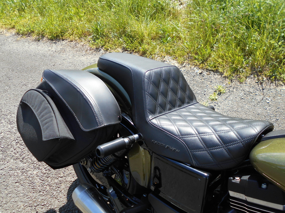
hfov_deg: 54.0
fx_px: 280
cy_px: 106
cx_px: 142
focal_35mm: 34
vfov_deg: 41.8
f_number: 3.6
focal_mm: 5.8
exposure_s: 1/320
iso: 80
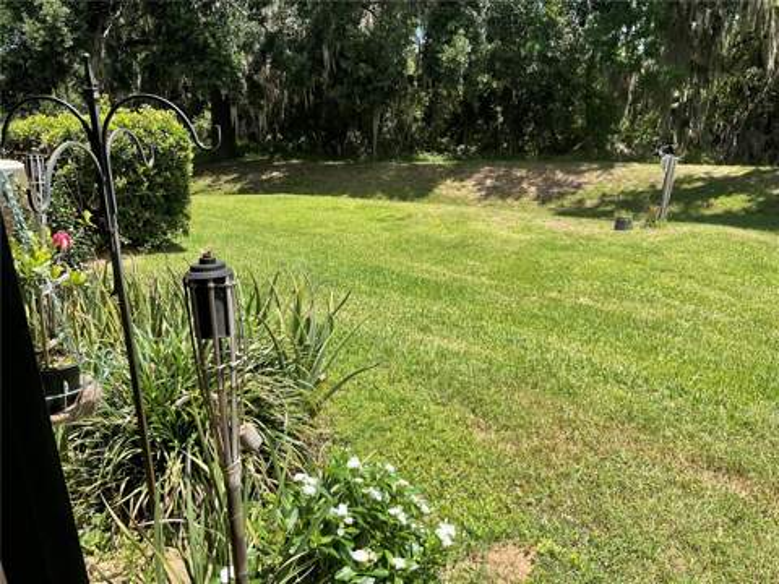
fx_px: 653
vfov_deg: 48.2
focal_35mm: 29
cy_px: 292
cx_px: 390
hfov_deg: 61.7
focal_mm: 3
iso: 25
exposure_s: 1/1577
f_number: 1.8
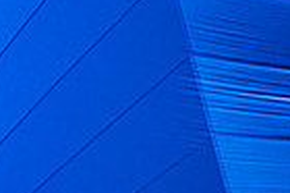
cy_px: 343
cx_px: 120
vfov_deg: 0.7
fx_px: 15030
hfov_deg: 1.1
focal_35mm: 1868
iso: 320
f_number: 5
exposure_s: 1/3200
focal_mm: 300
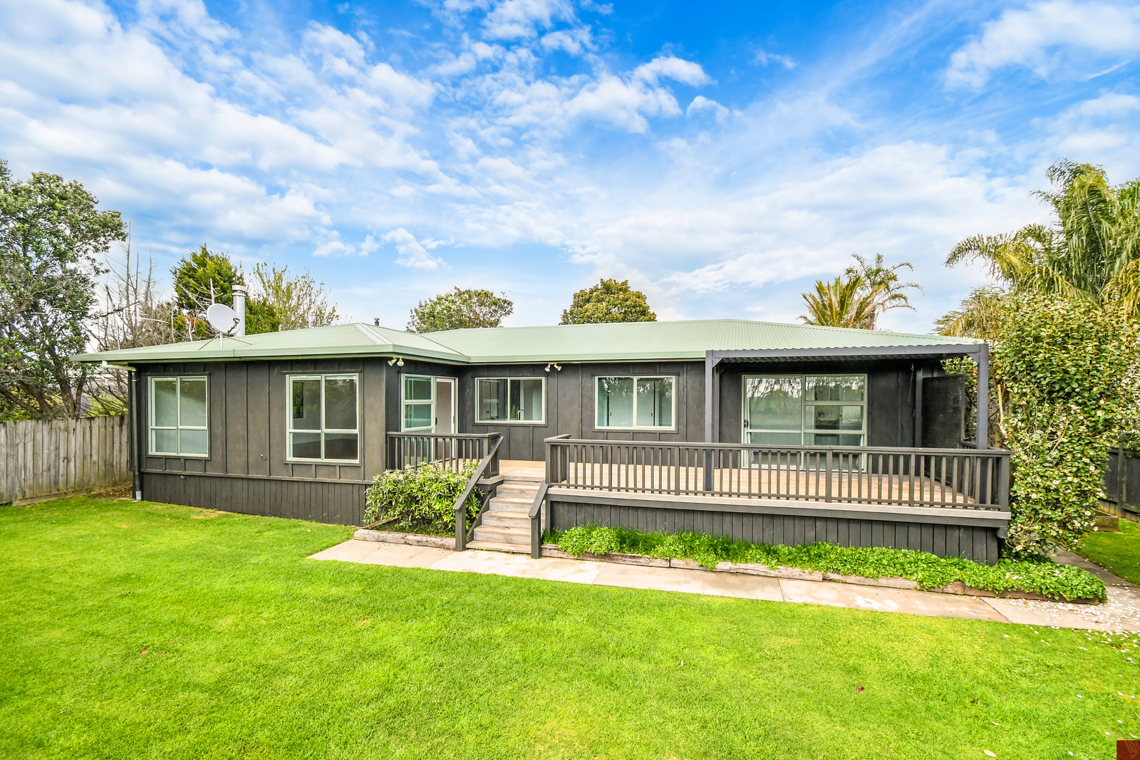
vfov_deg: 77.3
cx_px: 570
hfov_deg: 100.4
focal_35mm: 15
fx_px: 475
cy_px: 380
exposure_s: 1/200
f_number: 10
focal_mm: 10
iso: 1000
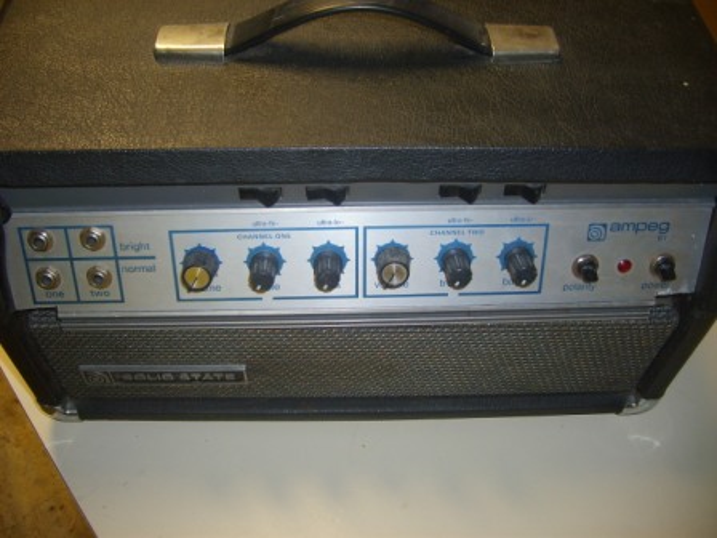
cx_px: 358
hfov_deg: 52.6
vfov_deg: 40.7
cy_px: 269
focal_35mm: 35
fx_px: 725
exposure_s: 1/45
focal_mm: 5.8
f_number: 2.8
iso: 100
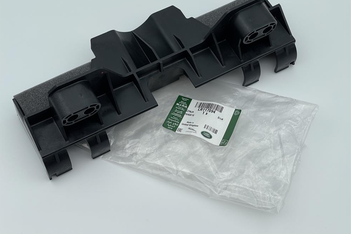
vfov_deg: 20.3
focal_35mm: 67
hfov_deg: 30.1
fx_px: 653
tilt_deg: -58.9
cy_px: 106
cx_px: 175
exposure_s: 1/129
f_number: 2.2
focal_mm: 7.5
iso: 20
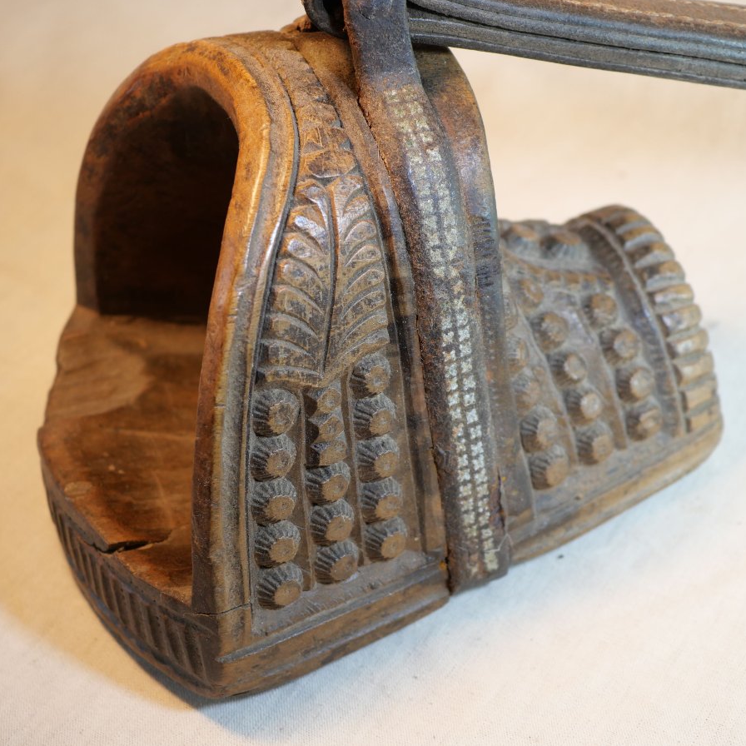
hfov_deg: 24.3
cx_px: 351
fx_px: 1731
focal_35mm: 71
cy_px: 372
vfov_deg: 24.3
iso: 320
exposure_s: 1/125
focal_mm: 30
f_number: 3.5
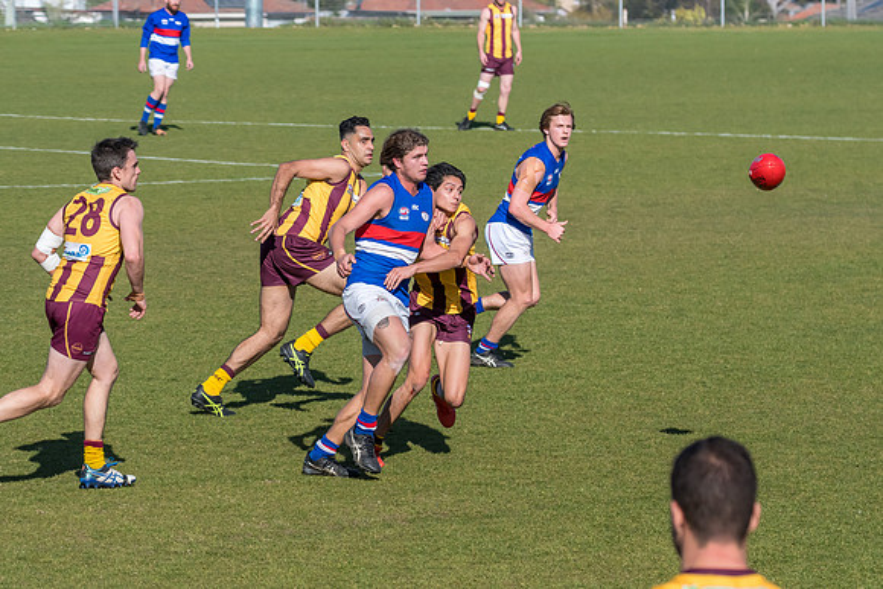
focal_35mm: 236
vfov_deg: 5.8
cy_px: 294
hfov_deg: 8.7
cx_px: 453
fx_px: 5782
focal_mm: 150
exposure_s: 1/5000
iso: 800
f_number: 8
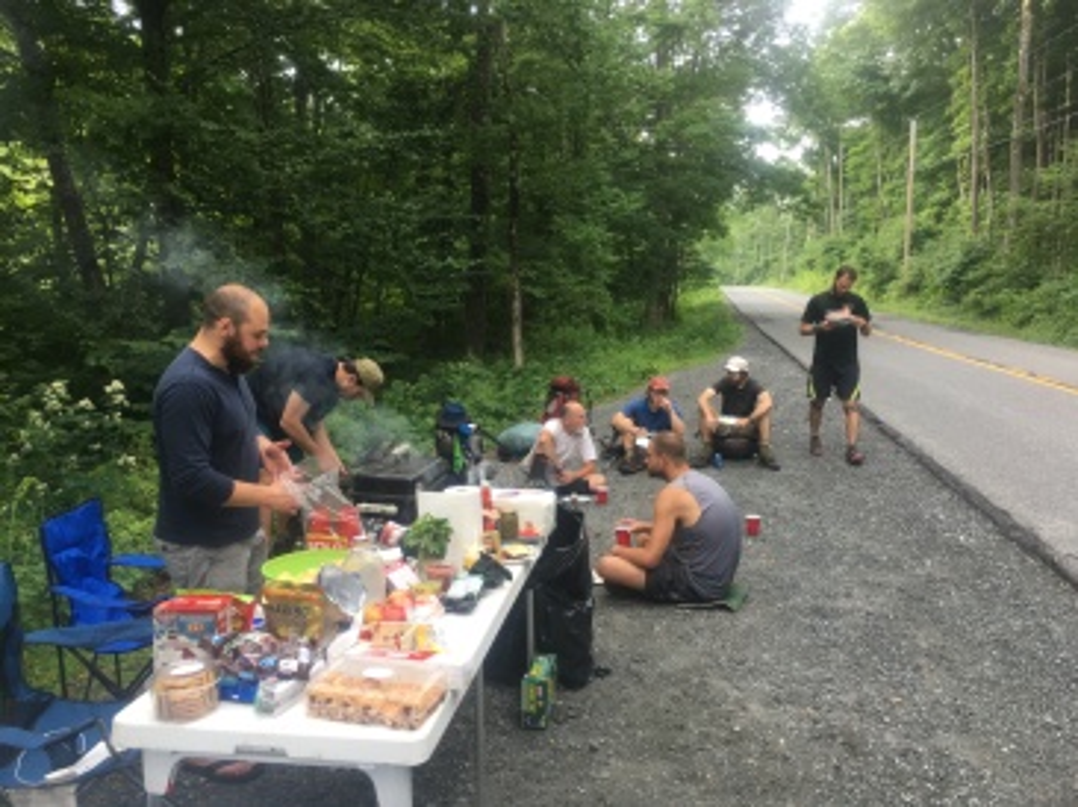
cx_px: 539
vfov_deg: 48.2
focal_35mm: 29
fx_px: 903
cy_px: 404
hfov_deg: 61.7
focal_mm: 4.15
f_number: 2.2
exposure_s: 1/120
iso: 40
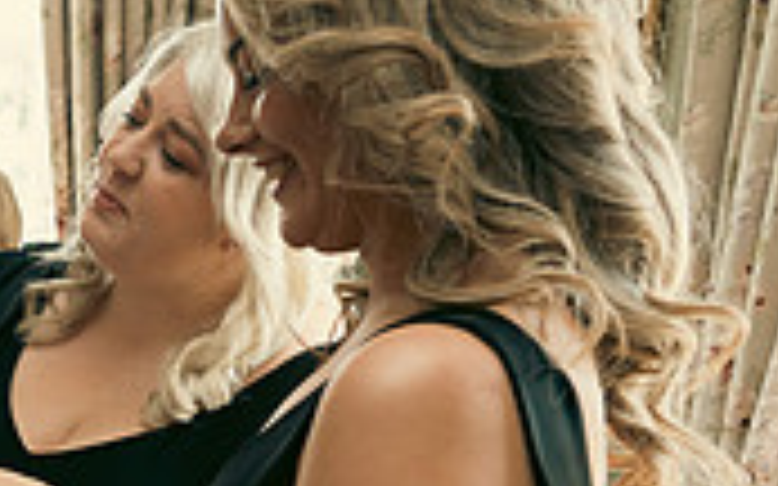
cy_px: 605
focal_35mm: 82
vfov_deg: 15.3
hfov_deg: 21.4
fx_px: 1738
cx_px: -373
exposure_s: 1/200
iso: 500
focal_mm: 24
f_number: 3.5
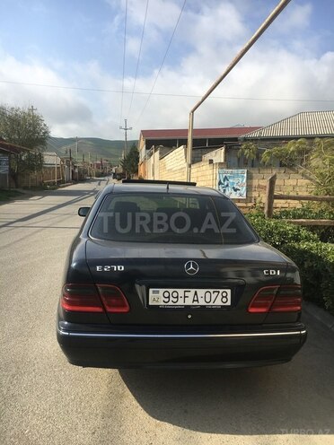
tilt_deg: -3.8
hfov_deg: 48.2
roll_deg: -1.1
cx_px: 167
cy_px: 222
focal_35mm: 29
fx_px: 373
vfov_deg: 61.7
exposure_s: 1/1832
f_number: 2.2
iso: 25
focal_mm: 4.15
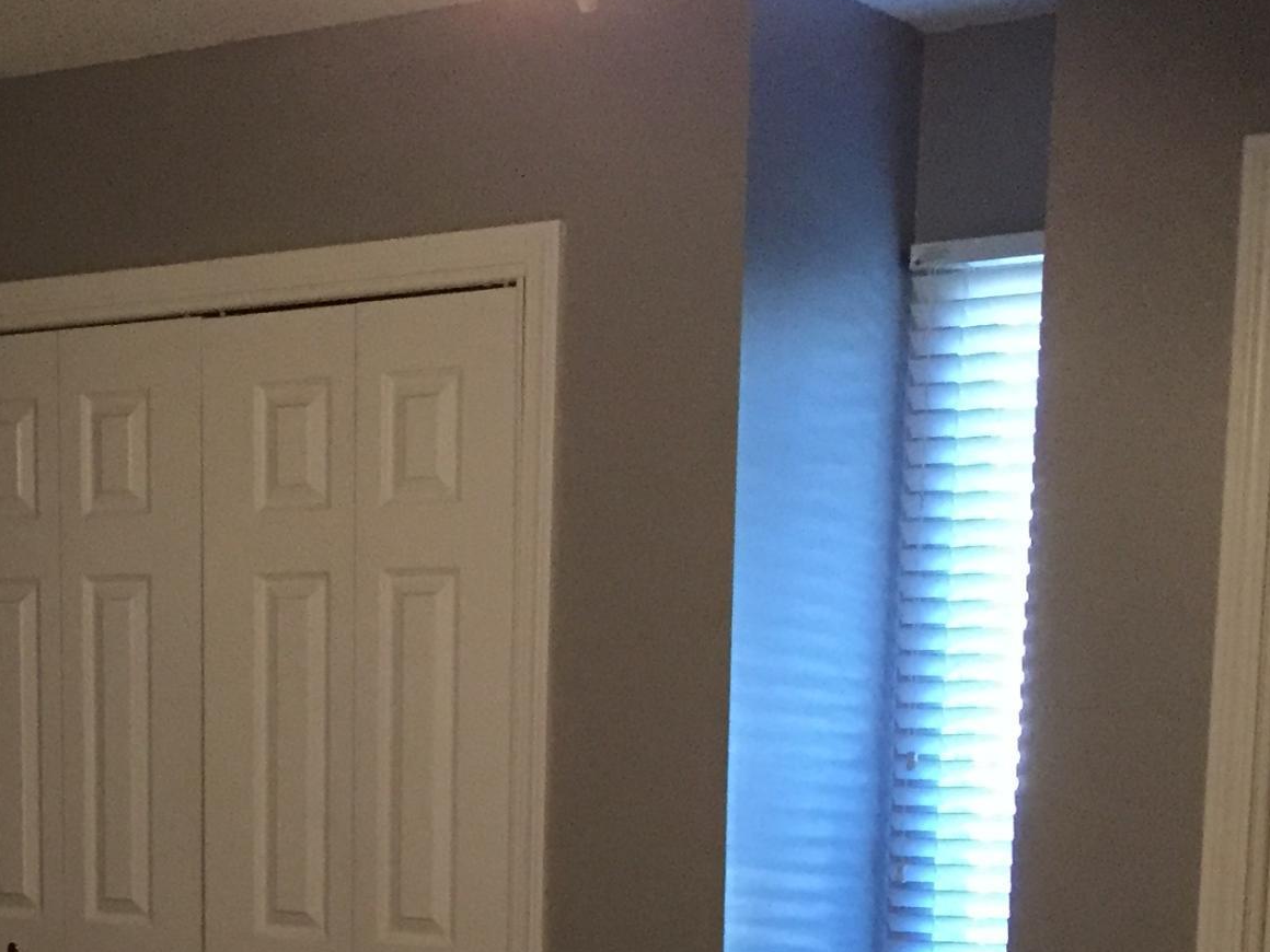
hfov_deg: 25.0
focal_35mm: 75
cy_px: 1108
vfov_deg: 18.7
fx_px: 2752
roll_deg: +0.3
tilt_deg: -9.2
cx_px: 61
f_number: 2.2
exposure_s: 1/30
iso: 250
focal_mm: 4.15
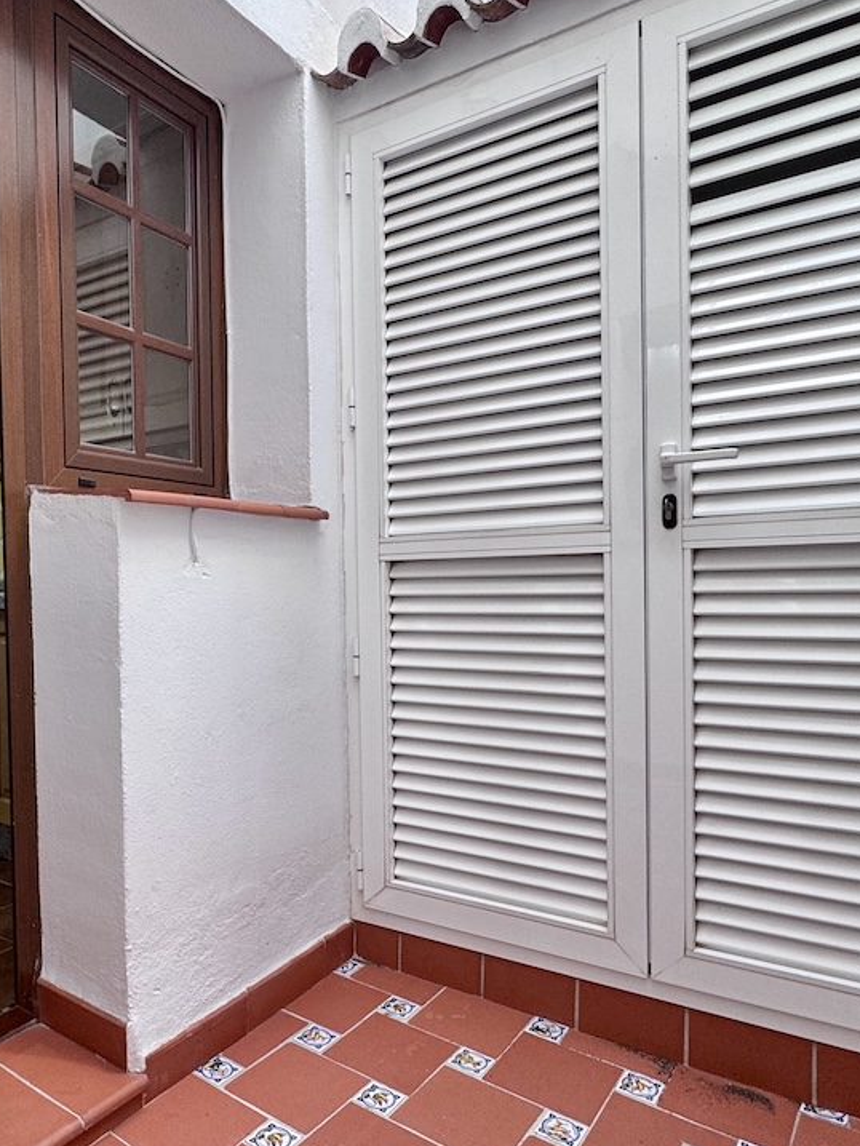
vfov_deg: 69.3
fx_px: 828
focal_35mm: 25
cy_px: 609
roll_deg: +1.3
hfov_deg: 53.7
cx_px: 281
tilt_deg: -1.6
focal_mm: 2.22
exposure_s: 1/100
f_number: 2.2
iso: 100
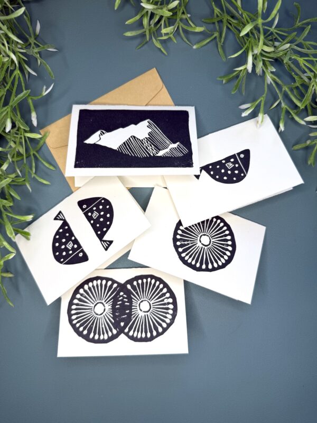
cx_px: 158
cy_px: 212
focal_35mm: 24
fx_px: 293
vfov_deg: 71.6
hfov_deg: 56.8
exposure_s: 1/326
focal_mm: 6.76
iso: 80
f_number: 1.78
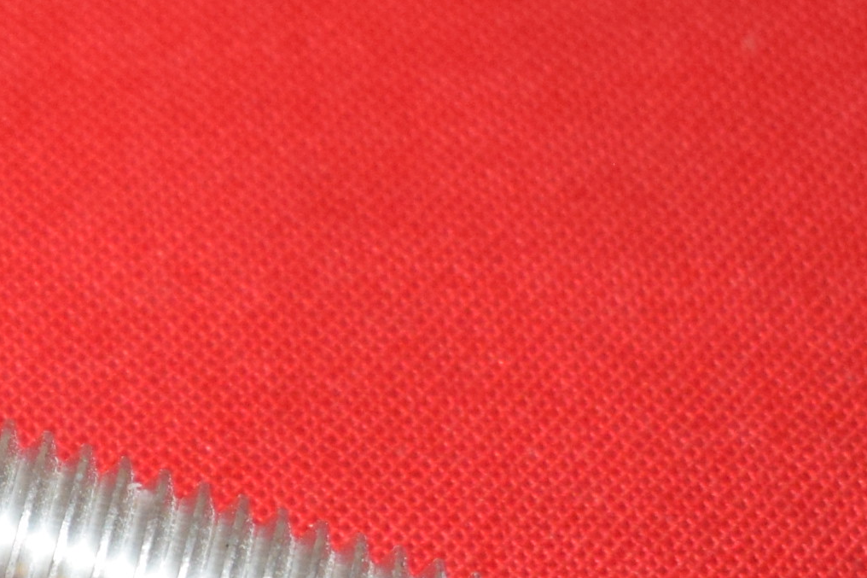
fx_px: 6718
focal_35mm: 279
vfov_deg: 4.9
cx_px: -679
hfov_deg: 7.2
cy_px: 358
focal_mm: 42
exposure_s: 1/200
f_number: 5
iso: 1250
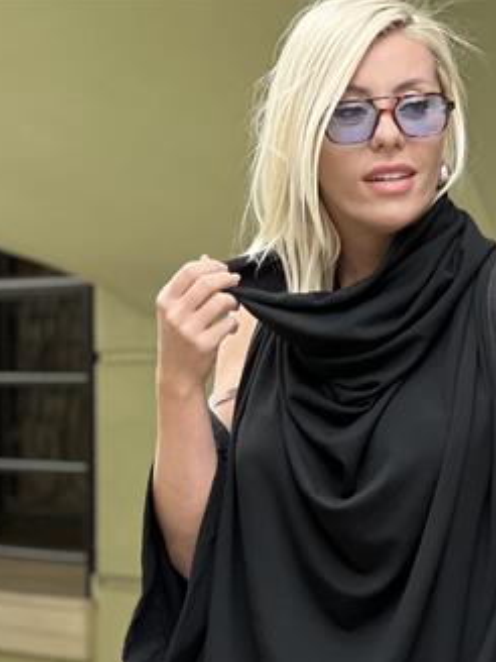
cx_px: 397
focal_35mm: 188
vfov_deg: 10.3
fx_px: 3592
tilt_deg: -5.6
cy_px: 803
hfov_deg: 7.9
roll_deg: -0.1
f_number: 2.8
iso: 125
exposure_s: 1/121
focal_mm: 9
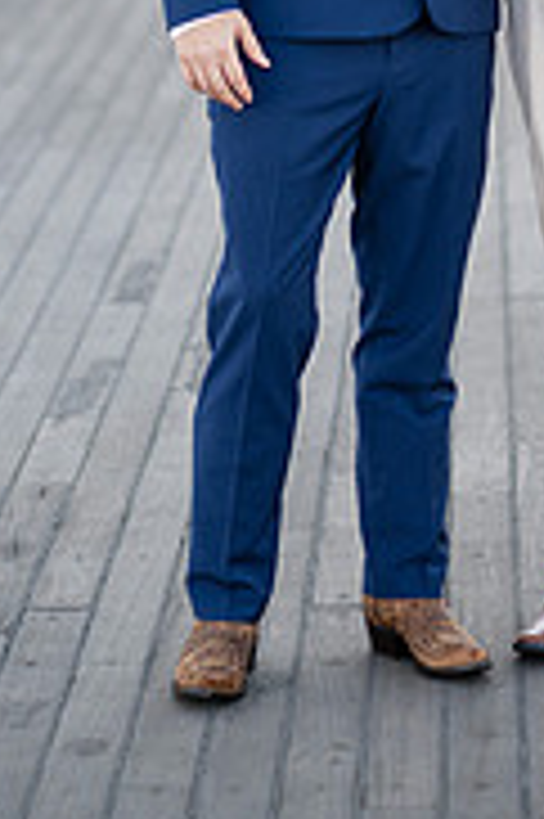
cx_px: 423
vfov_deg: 9.7
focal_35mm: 210
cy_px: -122
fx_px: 4769
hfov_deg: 6.5
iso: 125
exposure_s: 1/320
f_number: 2.2
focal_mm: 85
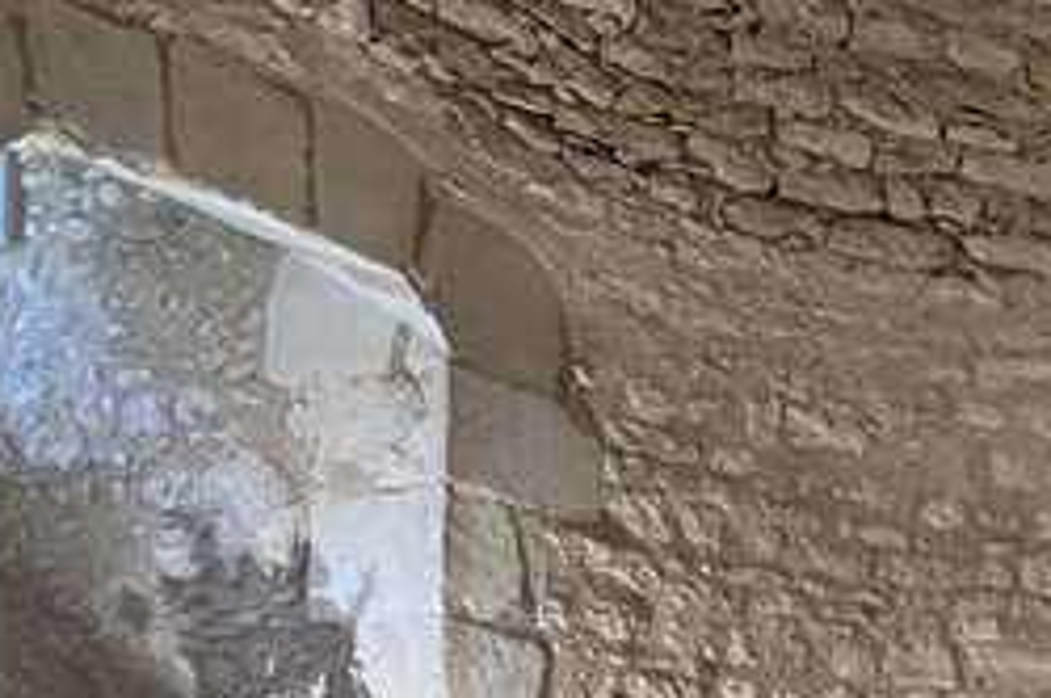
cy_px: 1118
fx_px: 1895
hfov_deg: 28.4
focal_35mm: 65
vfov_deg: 18.0
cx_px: 1131
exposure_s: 1/50
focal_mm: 1.57
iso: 400
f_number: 1.8
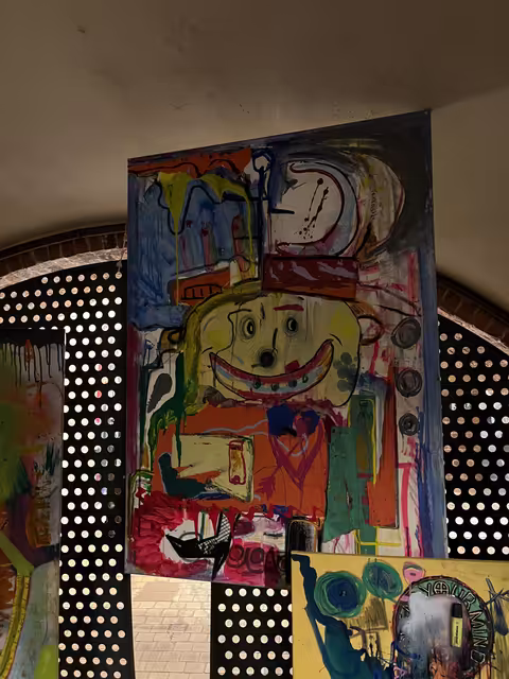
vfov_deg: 67.3
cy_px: 340
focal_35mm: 26
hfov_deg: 53.1
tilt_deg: +3.7
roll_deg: +1.4
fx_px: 510
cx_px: 254
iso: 640
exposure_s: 1/25
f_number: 1.6
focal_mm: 5.1
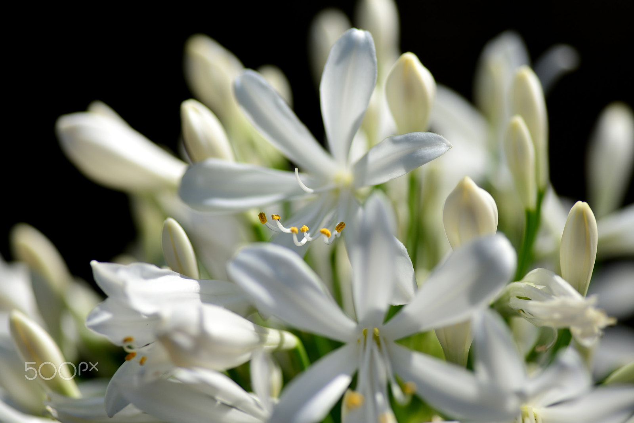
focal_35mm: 90
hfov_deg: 22.6
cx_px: 317
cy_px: 212
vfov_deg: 15.2
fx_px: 1585
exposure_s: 1/4000
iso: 200
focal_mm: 90
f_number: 4
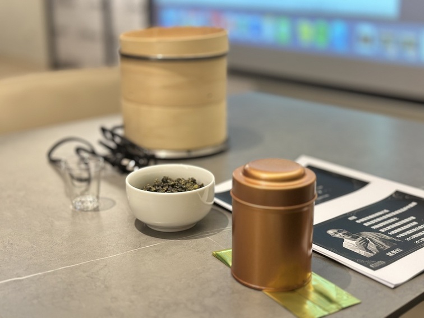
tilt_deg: -17.0
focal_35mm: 48
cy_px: 159
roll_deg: -0.2
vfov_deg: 30.3
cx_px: 212
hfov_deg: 39.7
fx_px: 588
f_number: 1.78
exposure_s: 1/60
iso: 200
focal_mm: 6.86
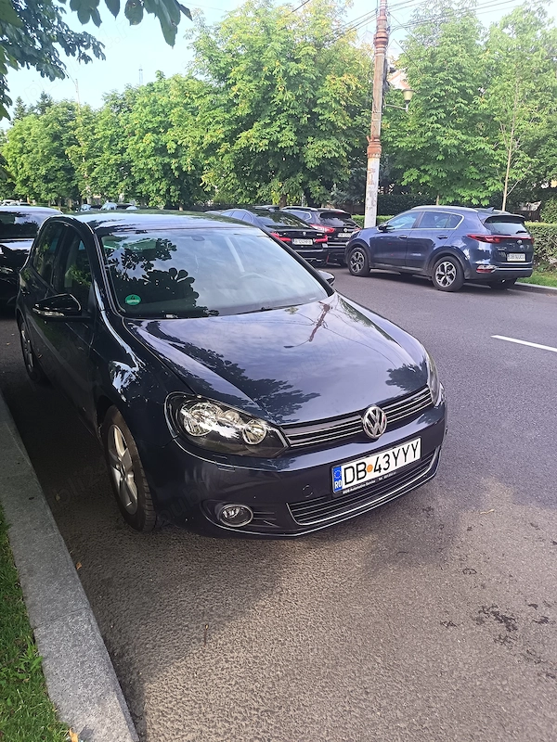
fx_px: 515
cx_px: 278
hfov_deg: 56.8
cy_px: 371
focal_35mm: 24
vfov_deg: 71.6
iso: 126
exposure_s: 1/100
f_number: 1.75
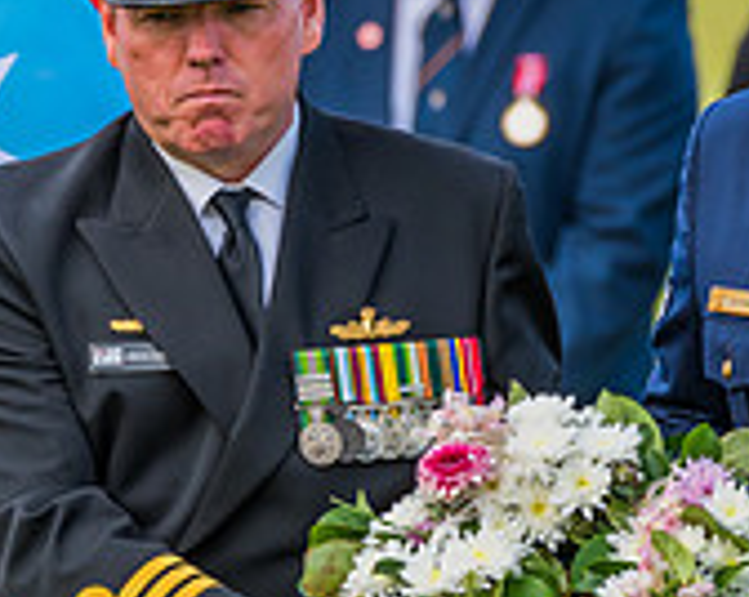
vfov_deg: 1.1
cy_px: 376
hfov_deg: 1.3
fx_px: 32283
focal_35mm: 1458
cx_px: 392
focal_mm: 450
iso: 640
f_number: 6.3
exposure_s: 1/640
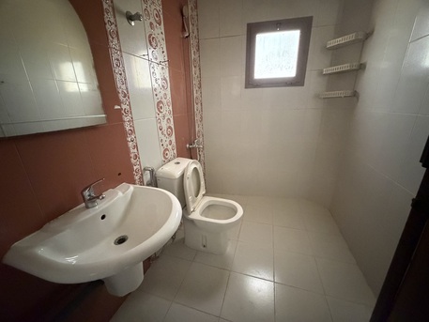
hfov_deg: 102.0
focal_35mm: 14
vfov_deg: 85.7
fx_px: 174
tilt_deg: -16.6
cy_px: 161
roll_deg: +1.9
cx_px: 214
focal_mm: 2.22
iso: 1250
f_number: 2.2
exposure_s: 1/45
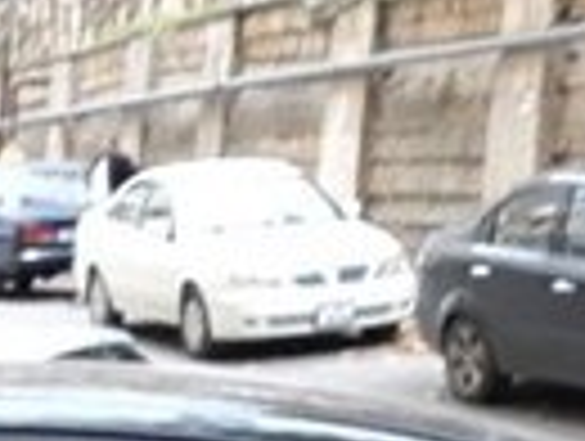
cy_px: 857
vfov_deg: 10.1
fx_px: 2320
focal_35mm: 137
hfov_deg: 13.7
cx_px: -234
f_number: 1.7
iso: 320
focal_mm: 3.71
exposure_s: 1/25
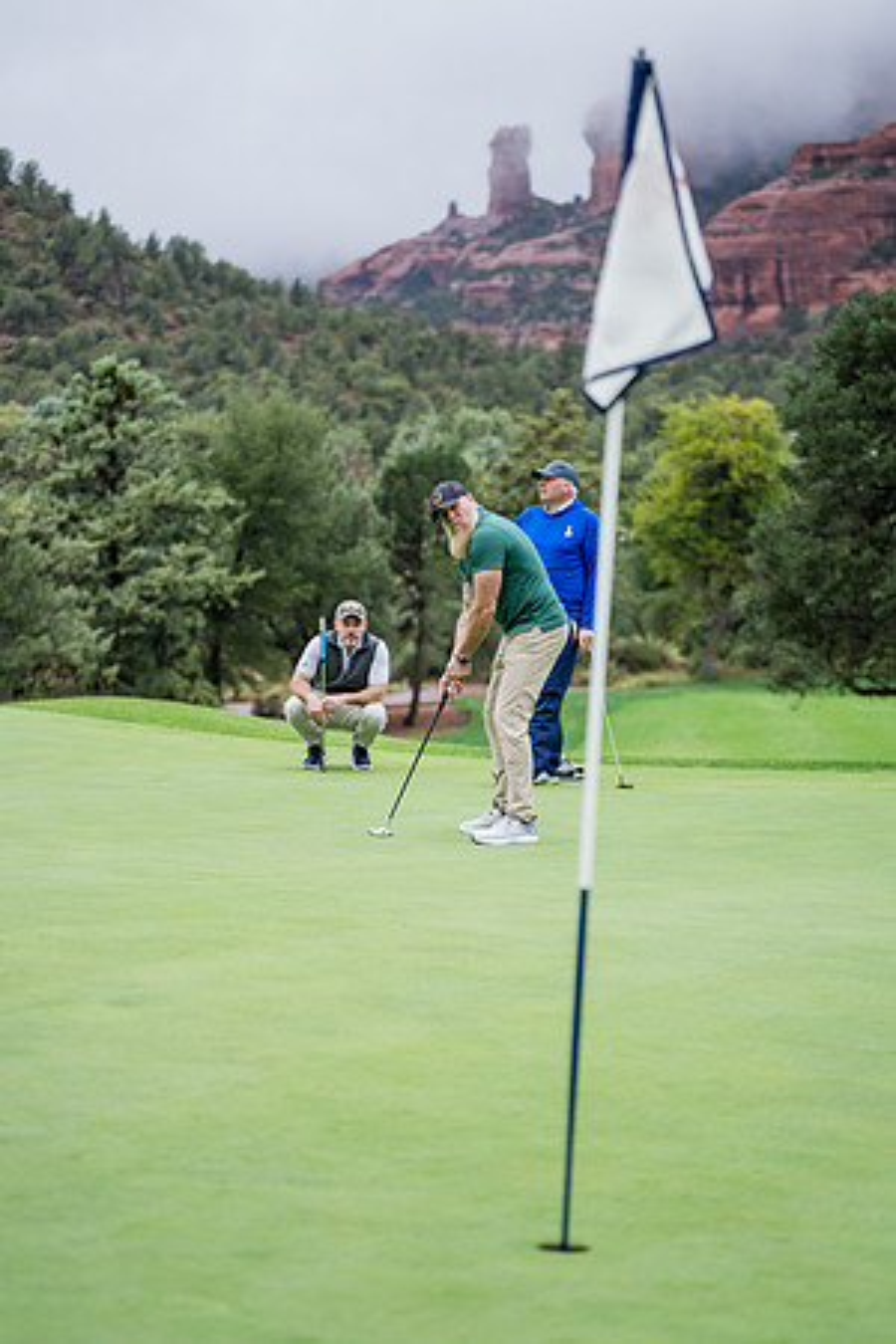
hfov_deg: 14.3
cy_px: 672
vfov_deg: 21.2
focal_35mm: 96
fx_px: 3584
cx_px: 448
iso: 500
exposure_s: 1/1250
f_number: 2.8
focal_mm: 96
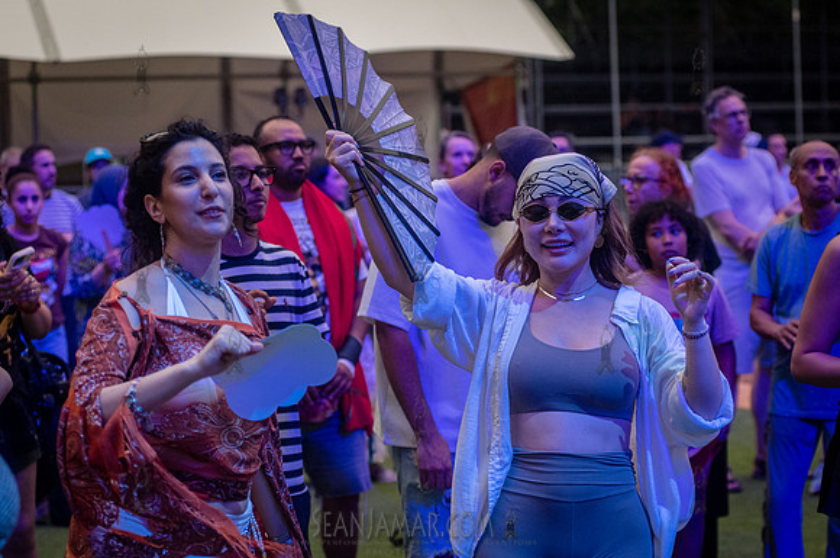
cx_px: 466
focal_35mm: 89
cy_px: 311
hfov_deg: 22.9
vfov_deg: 15.3
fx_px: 2072
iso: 2000
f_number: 3.5
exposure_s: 1/800
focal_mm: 80
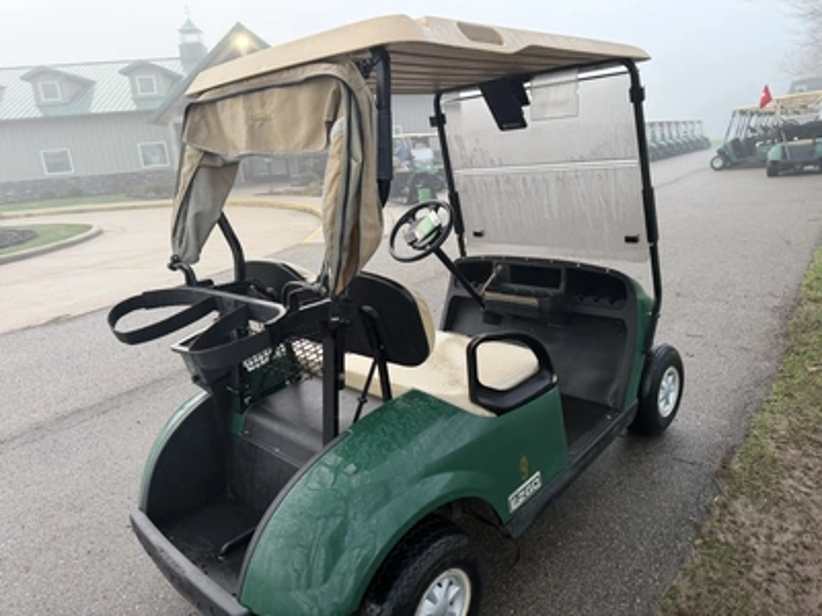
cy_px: 308
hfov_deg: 71.6
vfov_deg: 56.8
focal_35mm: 24
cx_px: 411
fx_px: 570
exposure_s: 1/121
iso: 125
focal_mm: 6.76
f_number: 1.78
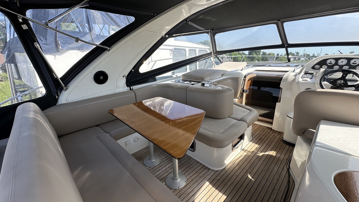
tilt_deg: -14.8
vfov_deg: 67.0
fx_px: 152
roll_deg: +0.8
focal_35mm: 16
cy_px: 100
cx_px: 179
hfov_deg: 99.4
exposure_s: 1/647
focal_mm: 2.22
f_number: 2.2
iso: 40
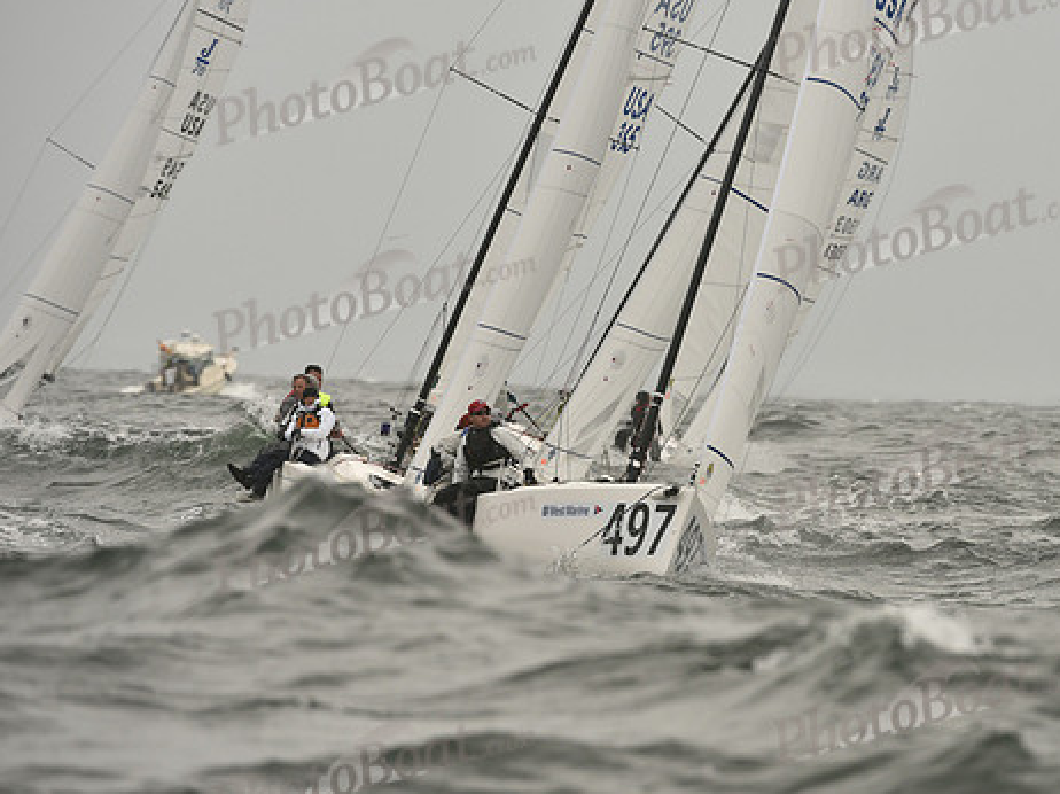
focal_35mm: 483
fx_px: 14783
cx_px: 656
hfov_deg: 4.1
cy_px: 384
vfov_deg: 3.1
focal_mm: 400
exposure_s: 1/1250
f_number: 7.1
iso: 400
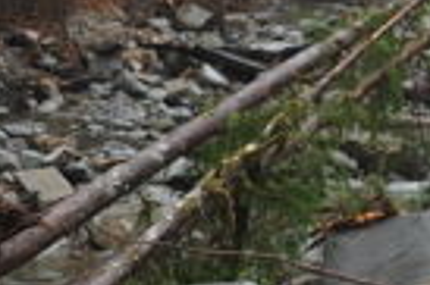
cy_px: -100
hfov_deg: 9.2
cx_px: 942
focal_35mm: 205
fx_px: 2446
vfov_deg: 6.6
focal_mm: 35
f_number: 5.6
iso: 320
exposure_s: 1/50
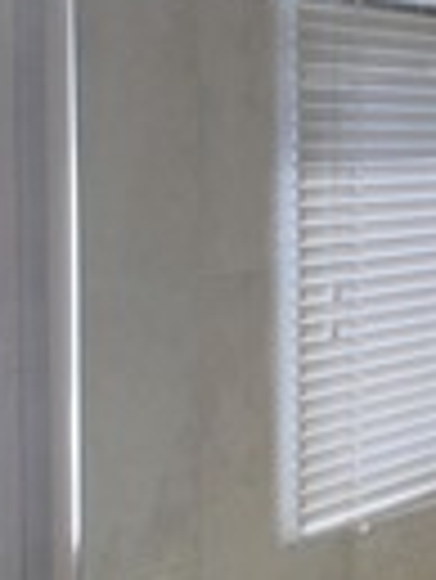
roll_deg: -2.2
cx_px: 647
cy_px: 373
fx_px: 1811
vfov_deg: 18.2
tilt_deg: -6.5
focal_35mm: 108
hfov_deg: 13.0
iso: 25
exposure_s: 1/30
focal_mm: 4.15
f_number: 2.2
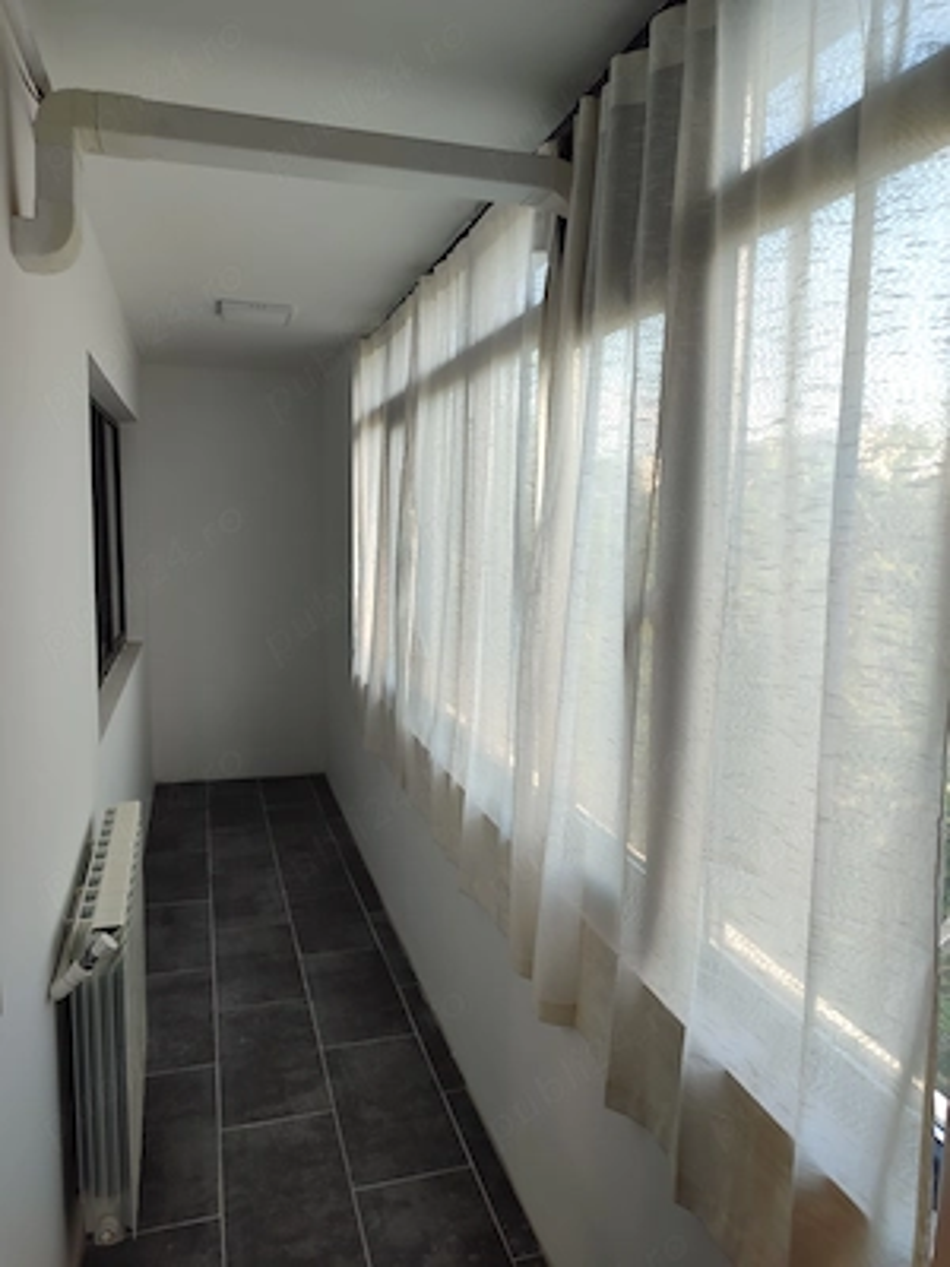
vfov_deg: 69.4
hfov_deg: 54.9
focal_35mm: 25
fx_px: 915
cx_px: 475
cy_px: 634
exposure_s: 1/120
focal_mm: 5.95
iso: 148
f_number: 1.89
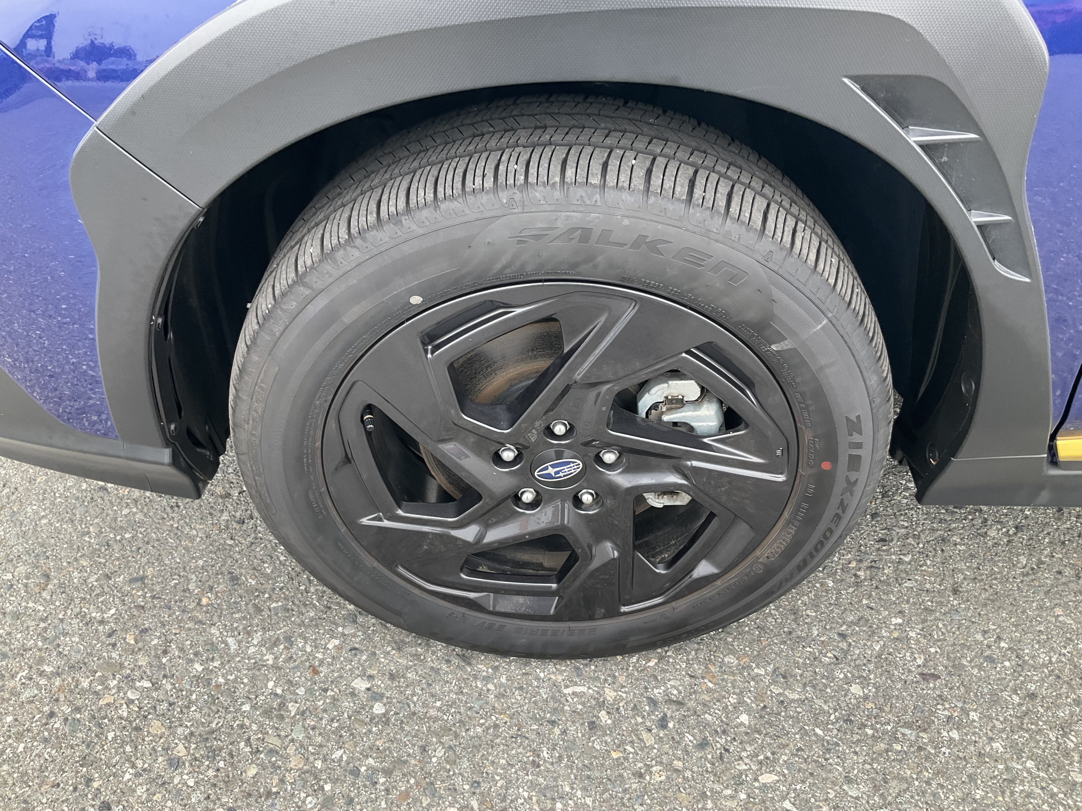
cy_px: 406
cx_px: 541
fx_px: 906
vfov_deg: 48.2
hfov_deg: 61.7
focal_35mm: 29
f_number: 1.8
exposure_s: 1/122
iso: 32
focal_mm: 3
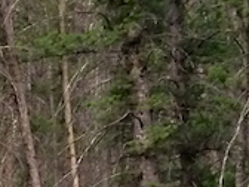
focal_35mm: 183
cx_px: -348
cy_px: 465
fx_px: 1316
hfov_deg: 9.6
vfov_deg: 7.5
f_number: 2.2
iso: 80
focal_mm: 4.12
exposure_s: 1/30
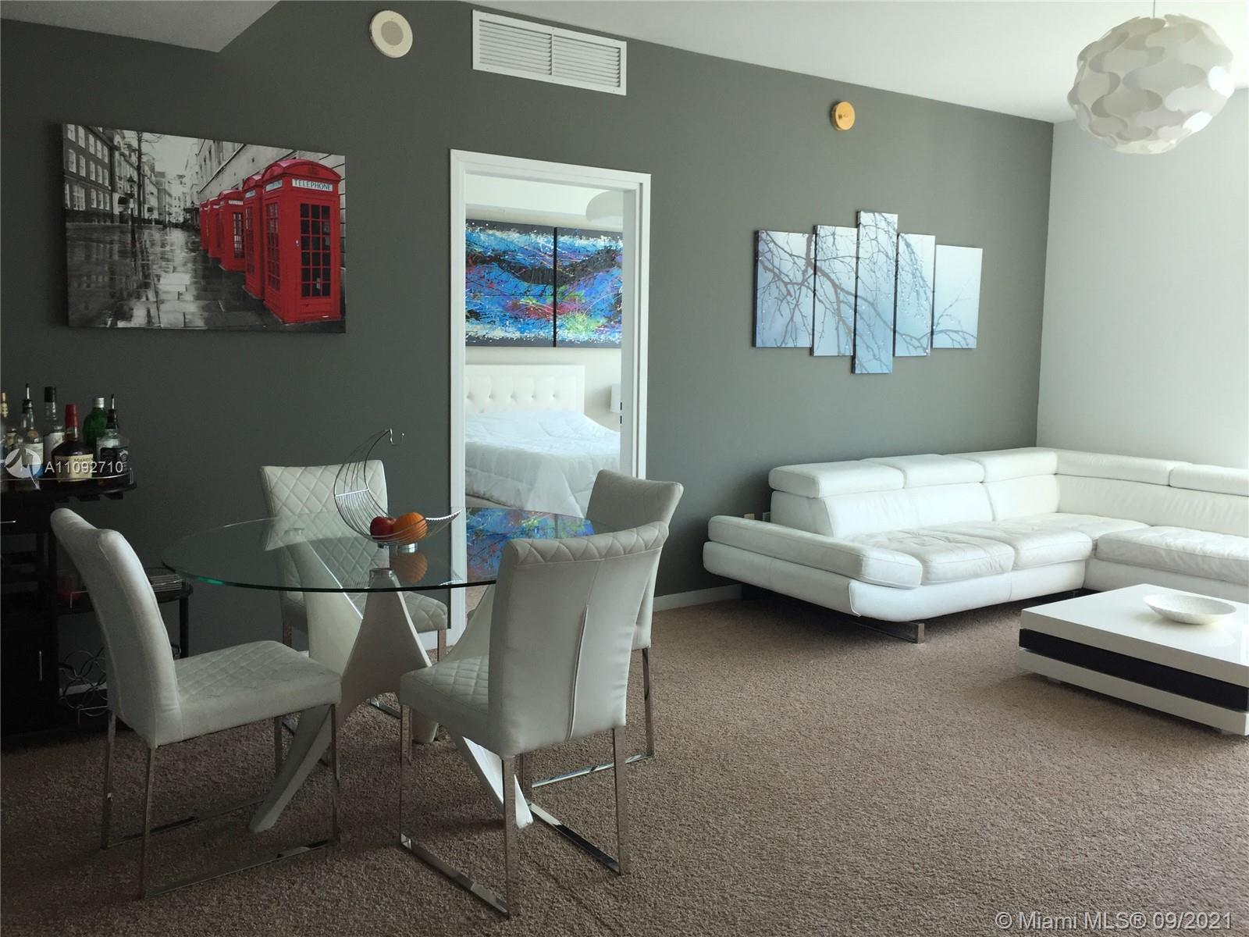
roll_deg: -2.6
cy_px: 468
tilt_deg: -5.1
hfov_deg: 61.7
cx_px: 624
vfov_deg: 48.2
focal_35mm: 29
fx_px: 1046
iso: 50
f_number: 2.2
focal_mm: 4.15
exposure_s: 1/120
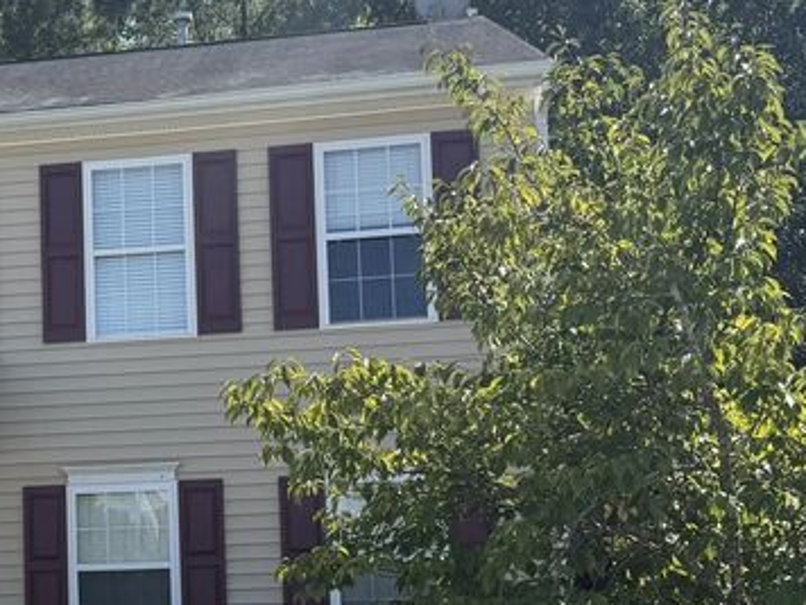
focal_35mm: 69
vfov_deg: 21.0
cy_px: 487
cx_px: -2
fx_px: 1607
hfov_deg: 26.6
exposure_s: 1/3021
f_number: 1.78
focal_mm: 6.76
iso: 80
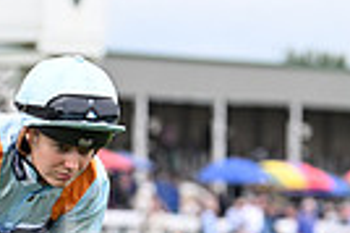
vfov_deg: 2.4
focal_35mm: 563
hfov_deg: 3.7
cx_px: 5
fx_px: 5467
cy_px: 423
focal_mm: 130
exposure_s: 1/2000
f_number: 4
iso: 1000
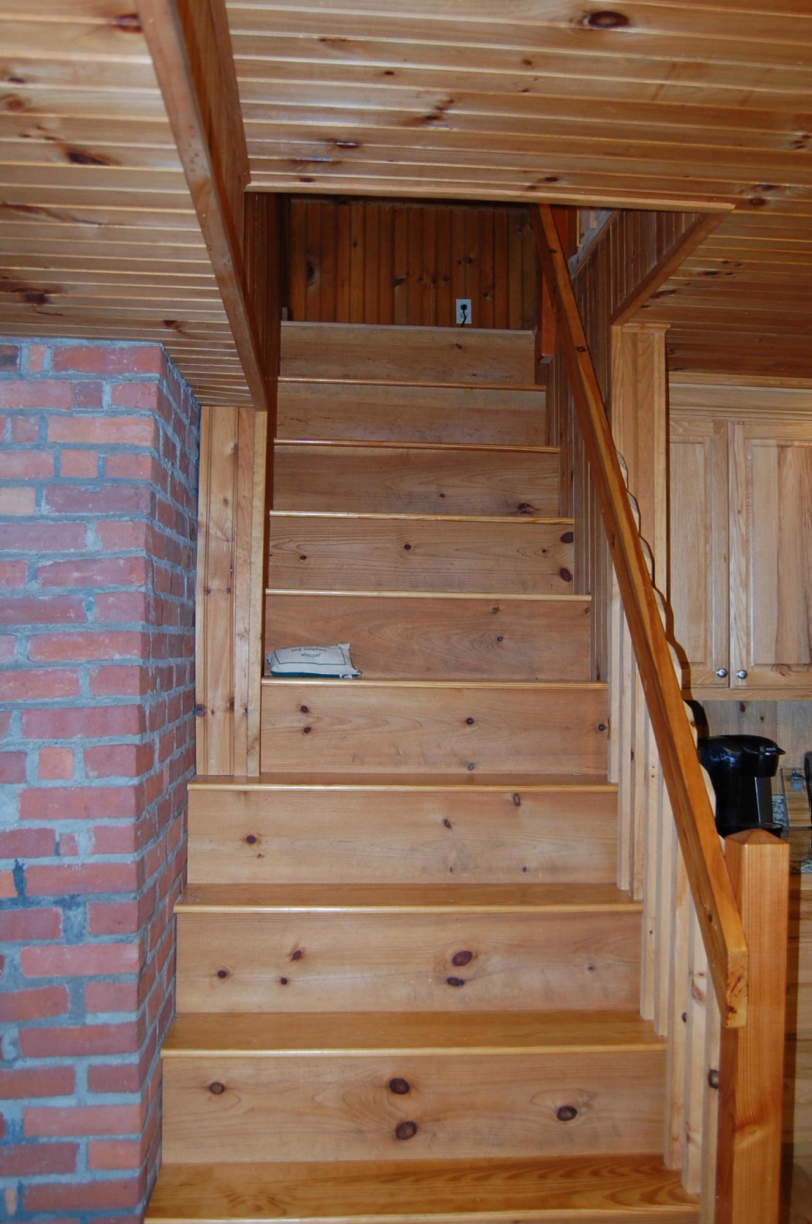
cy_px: 612
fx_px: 1121
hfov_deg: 39.8
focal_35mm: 33
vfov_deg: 57.3
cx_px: 406
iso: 400
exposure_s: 1/60
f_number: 3.8
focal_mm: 22
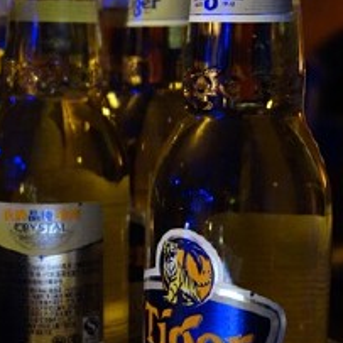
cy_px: 182
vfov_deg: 23.1
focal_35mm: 75
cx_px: 181
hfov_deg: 23.1
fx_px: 841
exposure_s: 1/8
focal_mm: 10.4
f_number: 1.8
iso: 1600
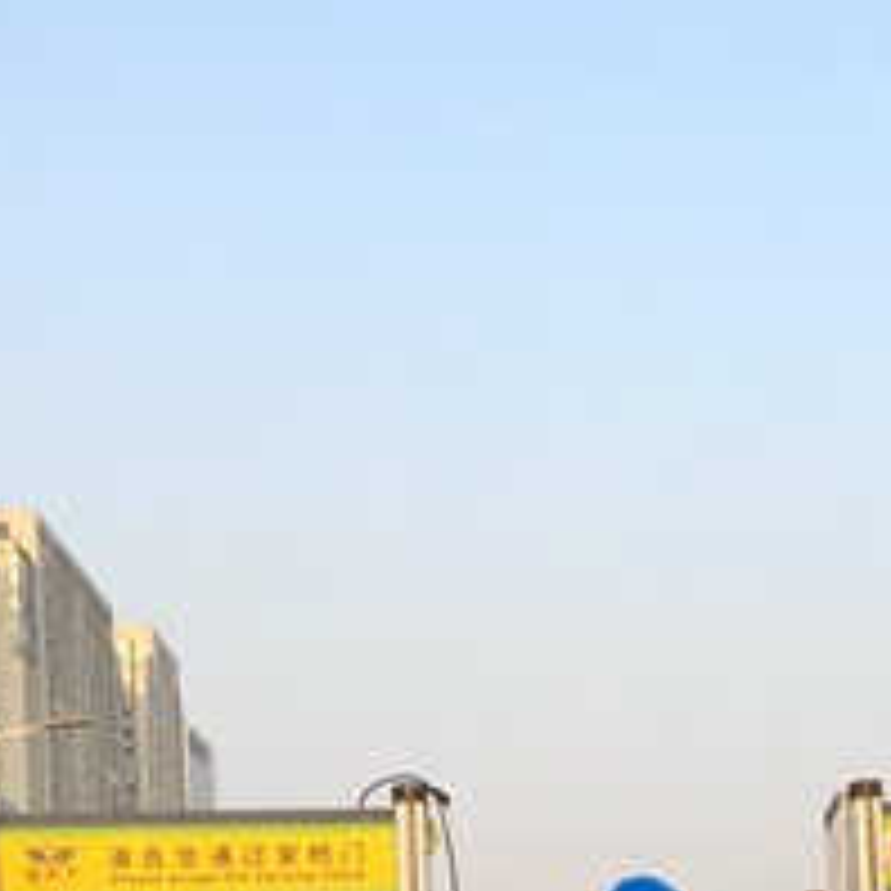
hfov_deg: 17.9
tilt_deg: -3.0
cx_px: 1017
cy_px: 1170
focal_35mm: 93
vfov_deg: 17.5
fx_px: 2708
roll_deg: +0.5
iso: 32
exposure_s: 1/542
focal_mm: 4.15
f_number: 2.2
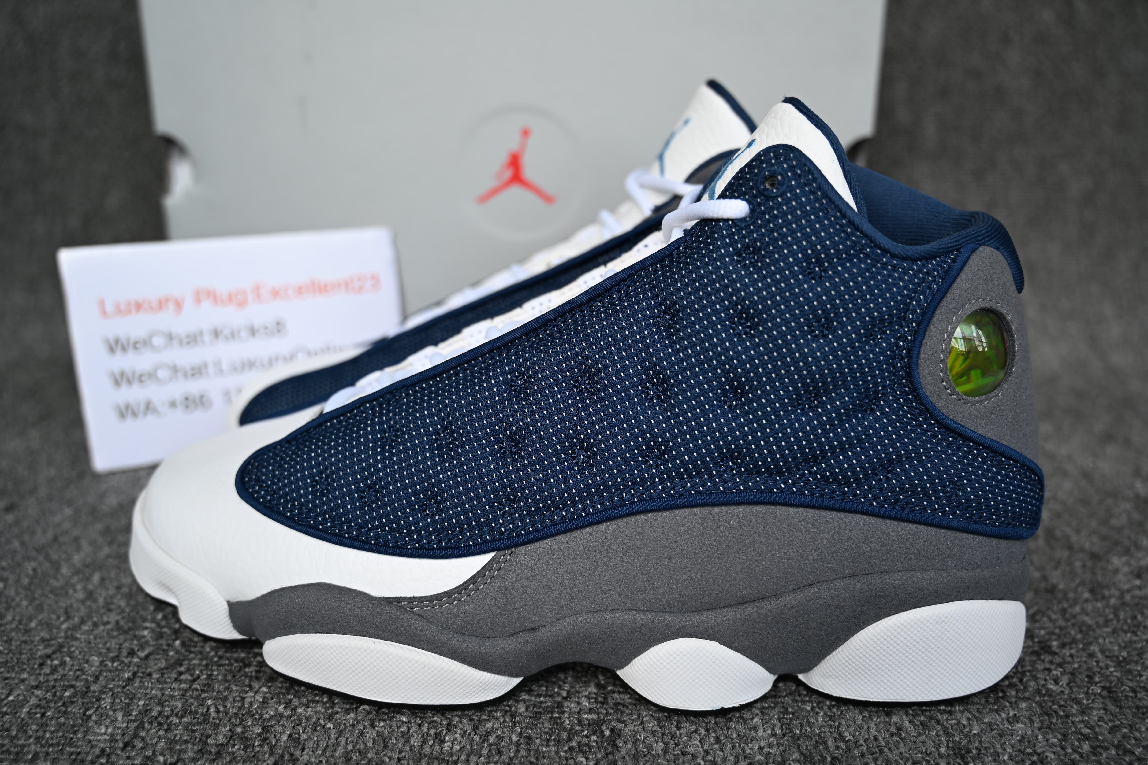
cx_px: 574
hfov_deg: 62.8
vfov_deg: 44.3
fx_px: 941
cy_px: 382
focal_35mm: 30
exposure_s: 1/80
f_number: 4.5
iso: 100
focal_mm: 29.5
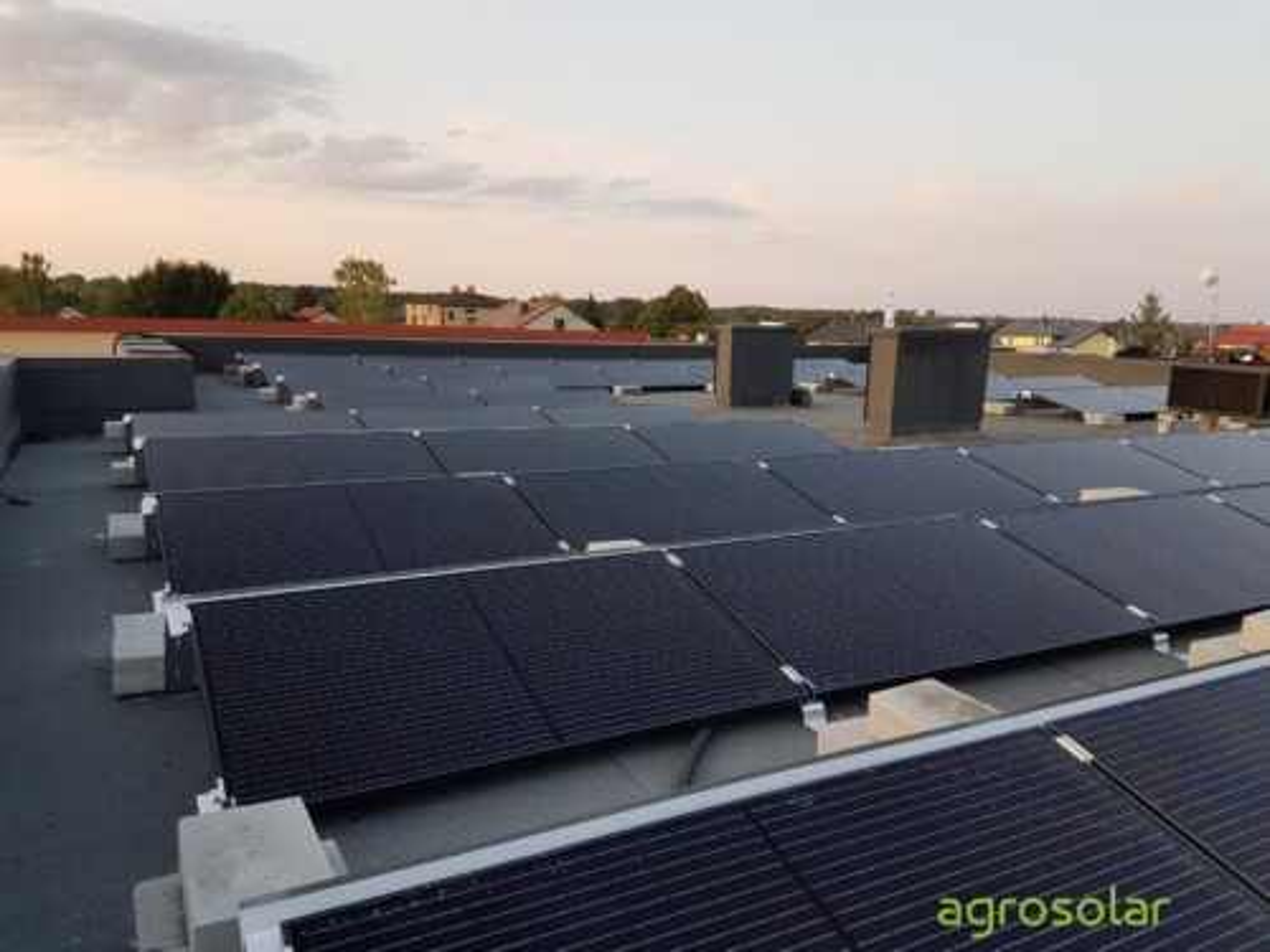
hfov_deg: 67.3
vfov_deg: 53.1
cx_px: 635
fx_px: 954
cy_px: 476
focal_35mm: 26
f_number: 1.7
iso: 64
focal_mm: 4.2
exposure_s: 1/100
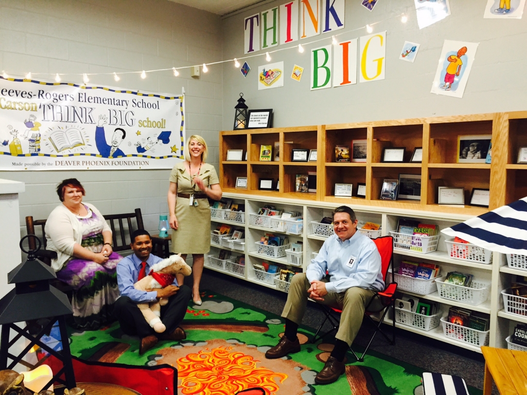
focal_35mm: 29
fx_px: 442
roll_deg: -0.1
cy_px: 198
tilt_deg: -6.6
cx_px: 264
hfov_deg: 61.7
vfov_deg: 48.2
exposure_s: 1/30
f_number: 2.2
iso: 125
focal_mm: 4.15
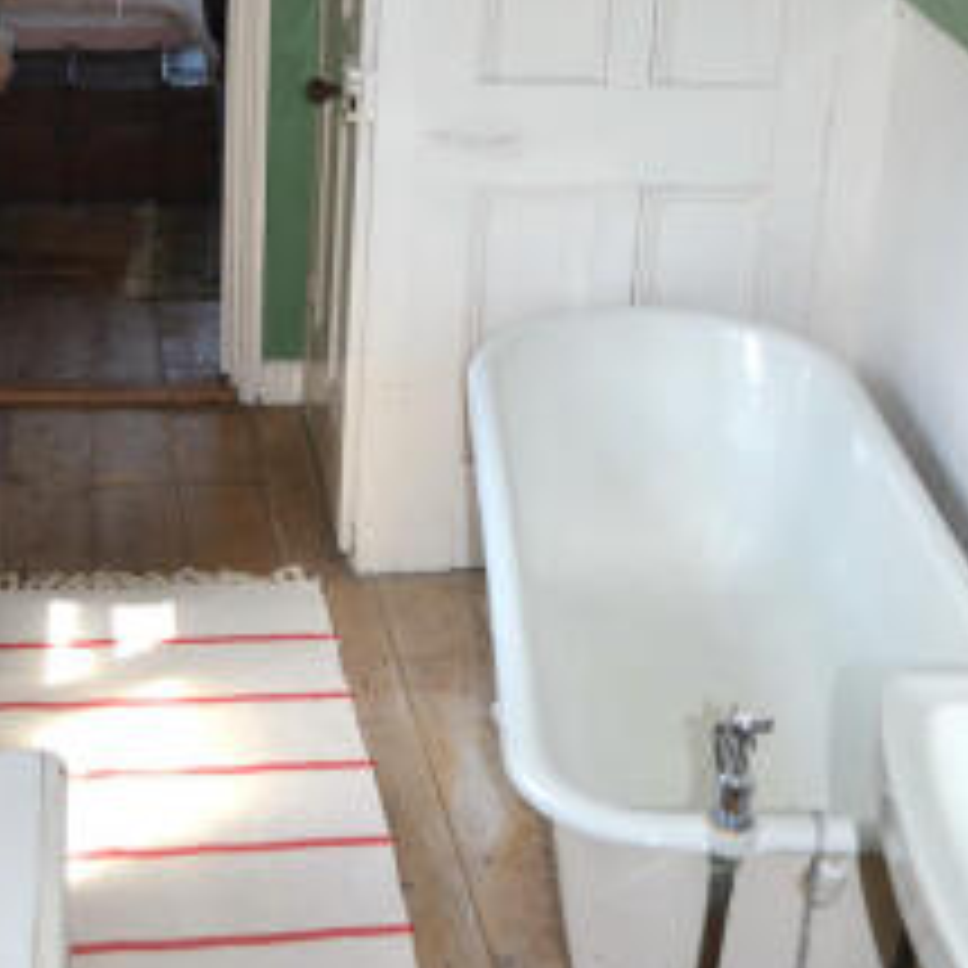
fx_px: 1803
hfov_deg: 30.0
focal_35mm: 57
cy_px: 173
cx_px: 493
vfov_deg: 29.3
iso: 140
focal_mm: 22
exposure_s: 1/125
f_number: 4
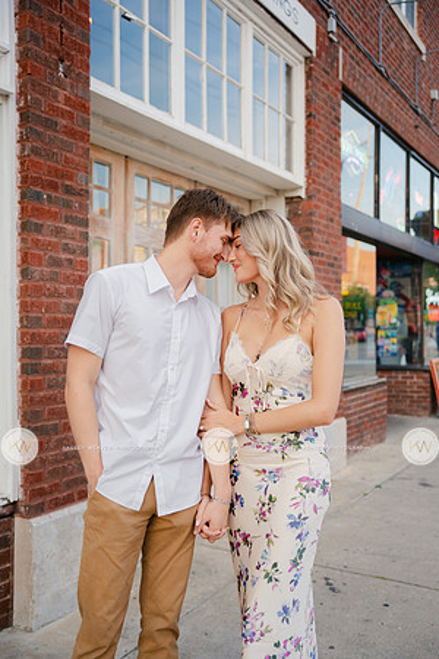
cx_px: 220
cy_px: 330
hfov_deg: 35.9
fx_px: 679
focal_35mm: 37
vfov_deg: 51.8
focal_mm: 37.1
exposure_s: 1/250
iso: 250
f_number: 2.8
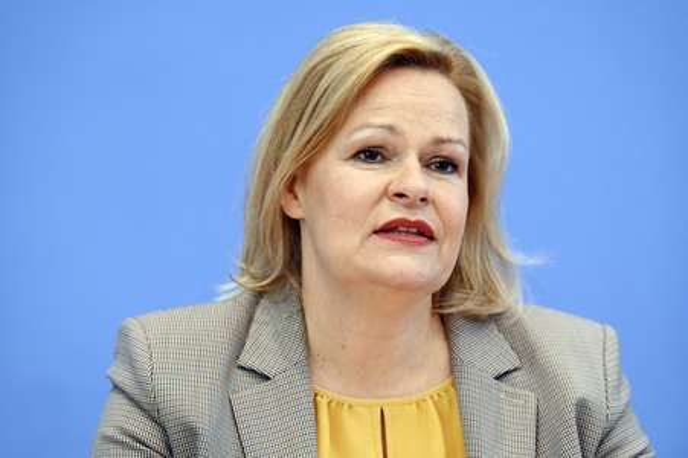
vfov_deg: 8.1
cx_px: 344
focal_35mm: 170
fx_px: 3246
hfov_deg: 12.1
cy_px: 229
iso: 2500
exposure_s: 1/800
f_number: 4
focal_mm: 170
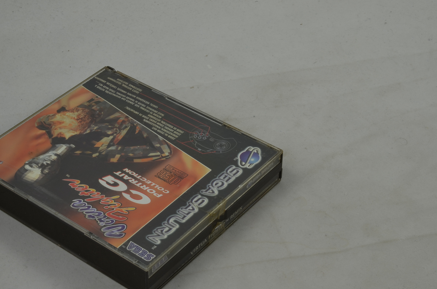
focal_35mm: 78
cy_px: 139
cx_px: 193
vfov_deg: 17.4
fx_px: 945
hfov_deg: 26.0
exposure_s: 1/2.5
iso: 100
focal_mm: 40
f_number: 20
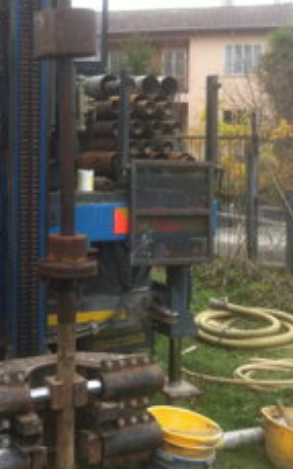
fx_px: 793
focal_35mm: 62
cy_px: 141
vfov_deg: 32.6
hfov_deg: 20.6
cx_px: 39
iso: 125
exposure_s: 1/120
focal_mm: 3.85
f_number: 2.8
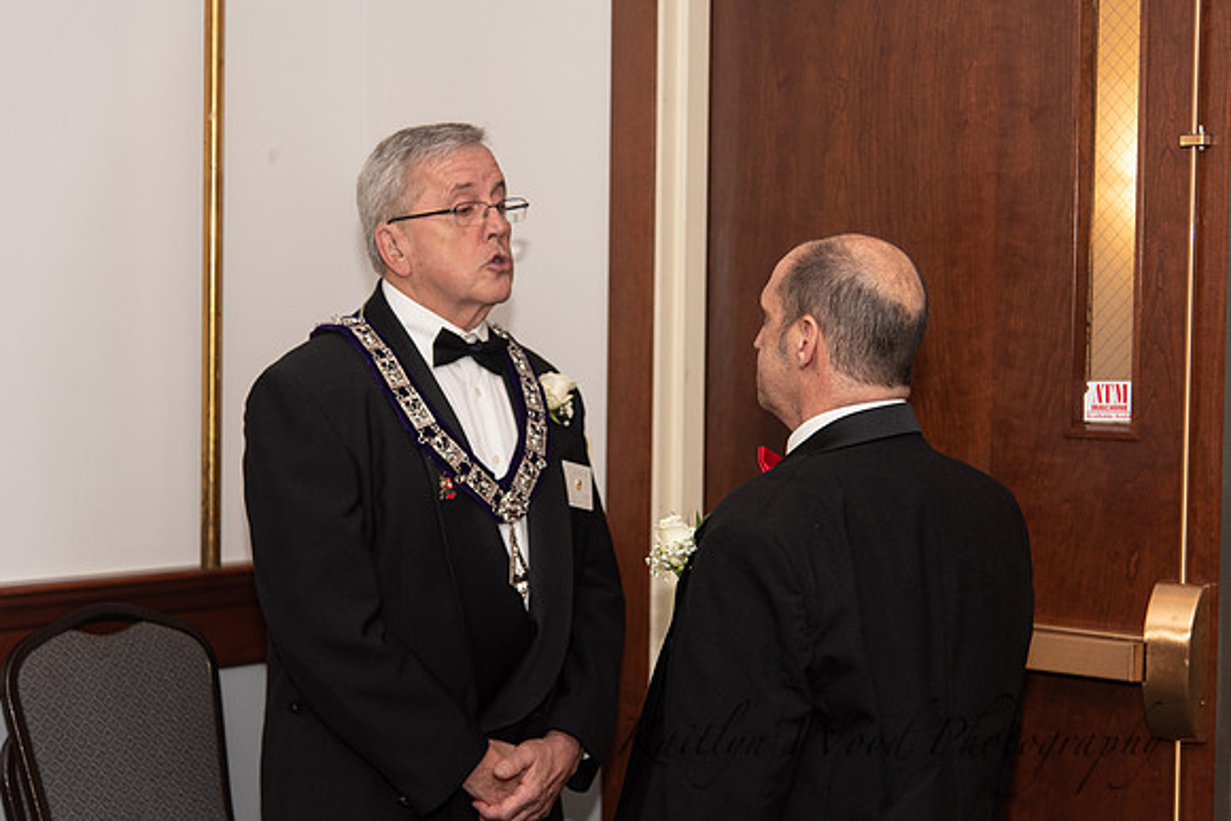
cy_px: 410
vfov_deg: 20.6
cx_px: 616
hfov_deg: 30.5
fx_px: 2257
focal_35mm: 66
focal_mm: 66
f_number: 4
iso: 800
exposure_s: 1/200
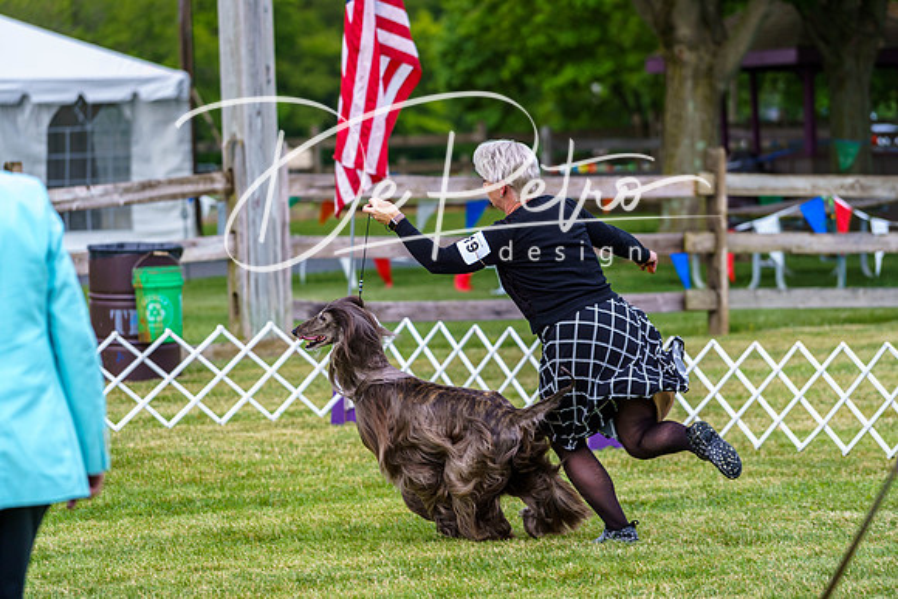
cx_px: 449
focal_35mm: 172
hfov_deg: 11.9
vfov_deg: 8.0
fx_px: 4291
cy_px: 300
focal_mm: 172
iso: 250
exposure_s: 1/500
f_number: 4
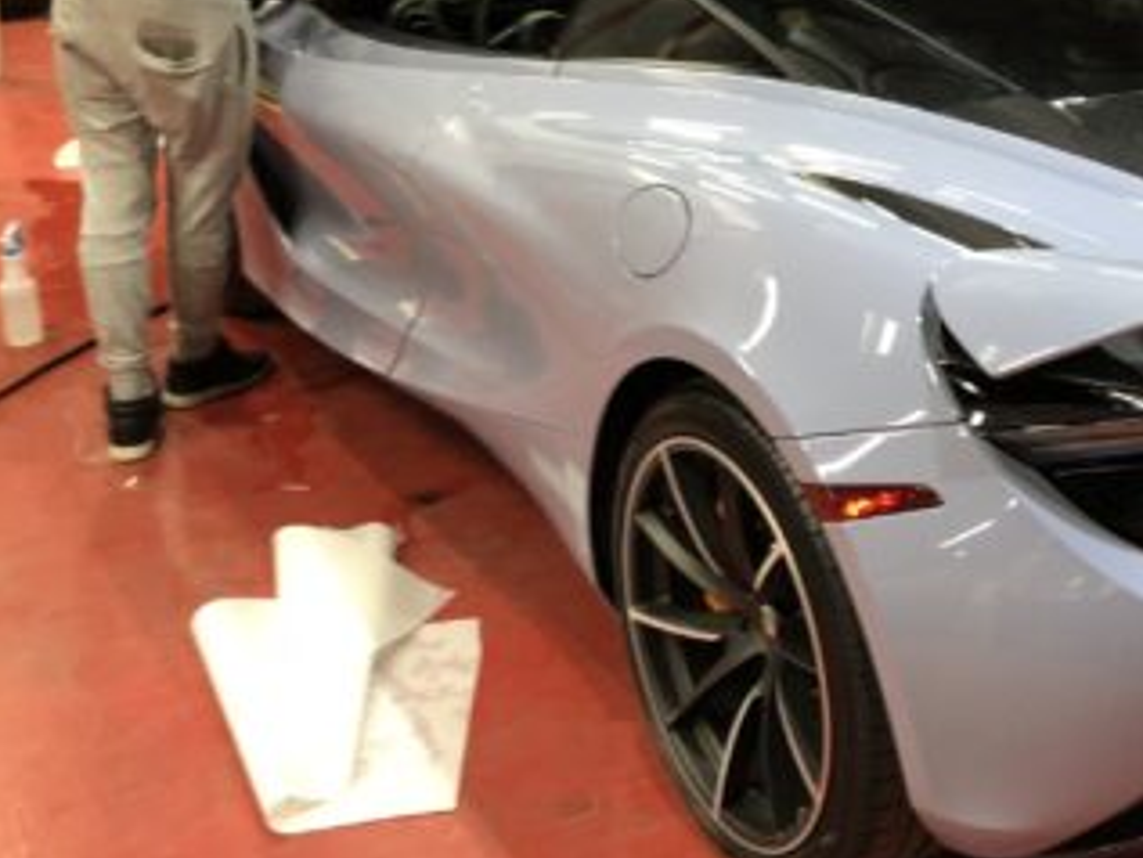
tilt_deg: -14.9
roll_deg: +1.8
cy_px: 205
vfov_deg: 27.1
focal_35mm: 53
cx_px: 959
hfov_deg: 34.7
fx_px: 1751
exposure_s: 1/15
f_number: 1.8
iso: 40
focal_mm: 4
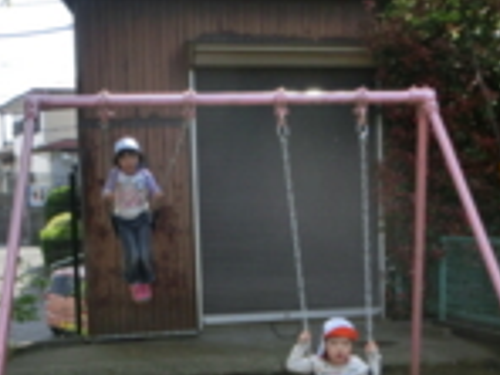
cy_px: 345
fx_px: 939
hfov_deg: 29.6
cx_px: 169
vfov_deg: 22.0
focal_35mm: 65
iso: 80
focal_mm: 4.24
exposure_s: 1/500
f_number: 3
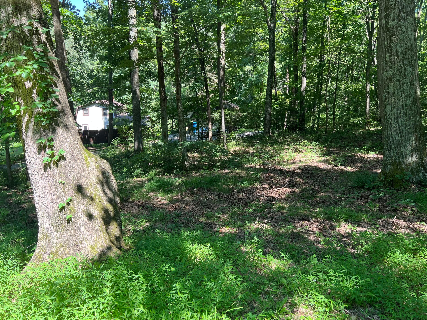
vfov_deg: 53.1
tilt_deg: -12.5
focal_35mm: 26
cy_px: 160
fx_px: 321
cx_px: 214
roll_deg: +0.0
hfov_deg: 67.3
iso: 50
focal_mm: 5.7
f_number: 1.5
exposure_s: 1/274
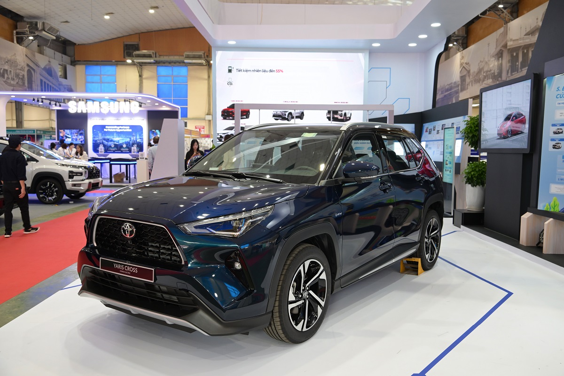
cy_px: 188
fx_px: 486
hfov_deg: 60.3
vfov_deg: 42.3
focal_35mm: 31
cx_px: 282
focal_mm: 31
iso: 640
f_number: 5
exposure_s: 1/50
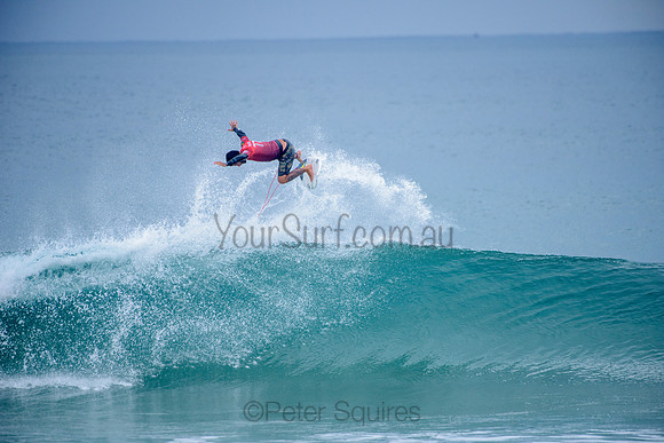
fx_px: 9224
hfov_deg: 4.1
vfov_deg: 2.8
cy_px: 222
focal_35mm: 500
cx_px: 332
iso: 360
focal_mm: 500
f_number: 5.6
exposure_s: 1/1250
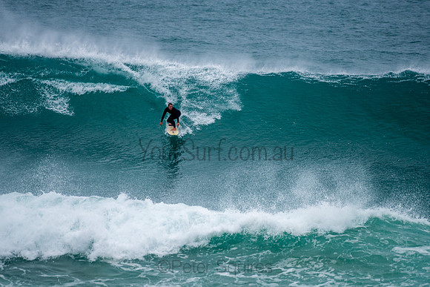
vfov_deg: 2.2
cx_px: 206
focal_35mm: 613
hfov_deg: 3.4
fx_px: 7326
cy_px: 133
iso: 220
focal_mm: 500
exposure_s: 1/1250
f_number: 5.6
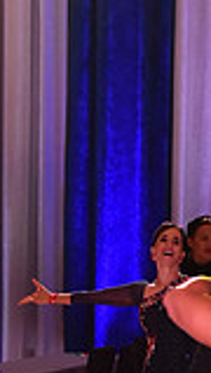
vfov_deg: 7.4
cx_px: 233
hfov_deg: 4.3
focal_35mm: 286
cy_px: 530
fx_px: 2831
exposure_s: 1/320
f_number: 5.6
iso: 2500
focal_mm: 75
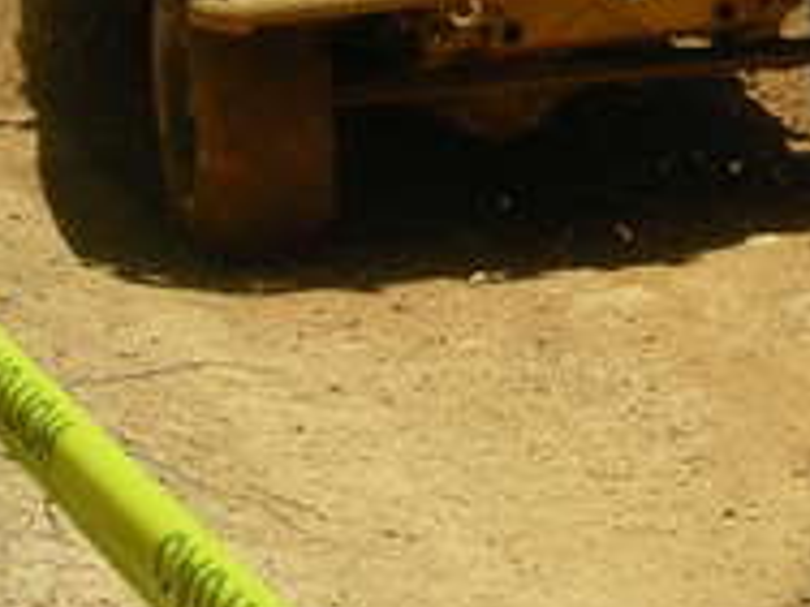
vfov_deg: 9.0
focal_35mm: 162
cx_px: 711
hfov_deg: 12.1
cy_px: -211
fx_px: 3791
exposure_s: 1/162
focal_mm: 6.3
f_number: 6.4
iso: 52
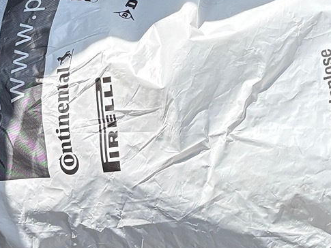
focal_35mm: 108
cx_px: 241
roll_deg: -2.1
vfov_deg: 13.3
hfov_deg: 18.1
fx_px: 1033
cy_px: -57
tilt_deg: -9.5
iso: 64
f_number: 1.6
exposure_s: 1/1517
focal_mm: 5.96
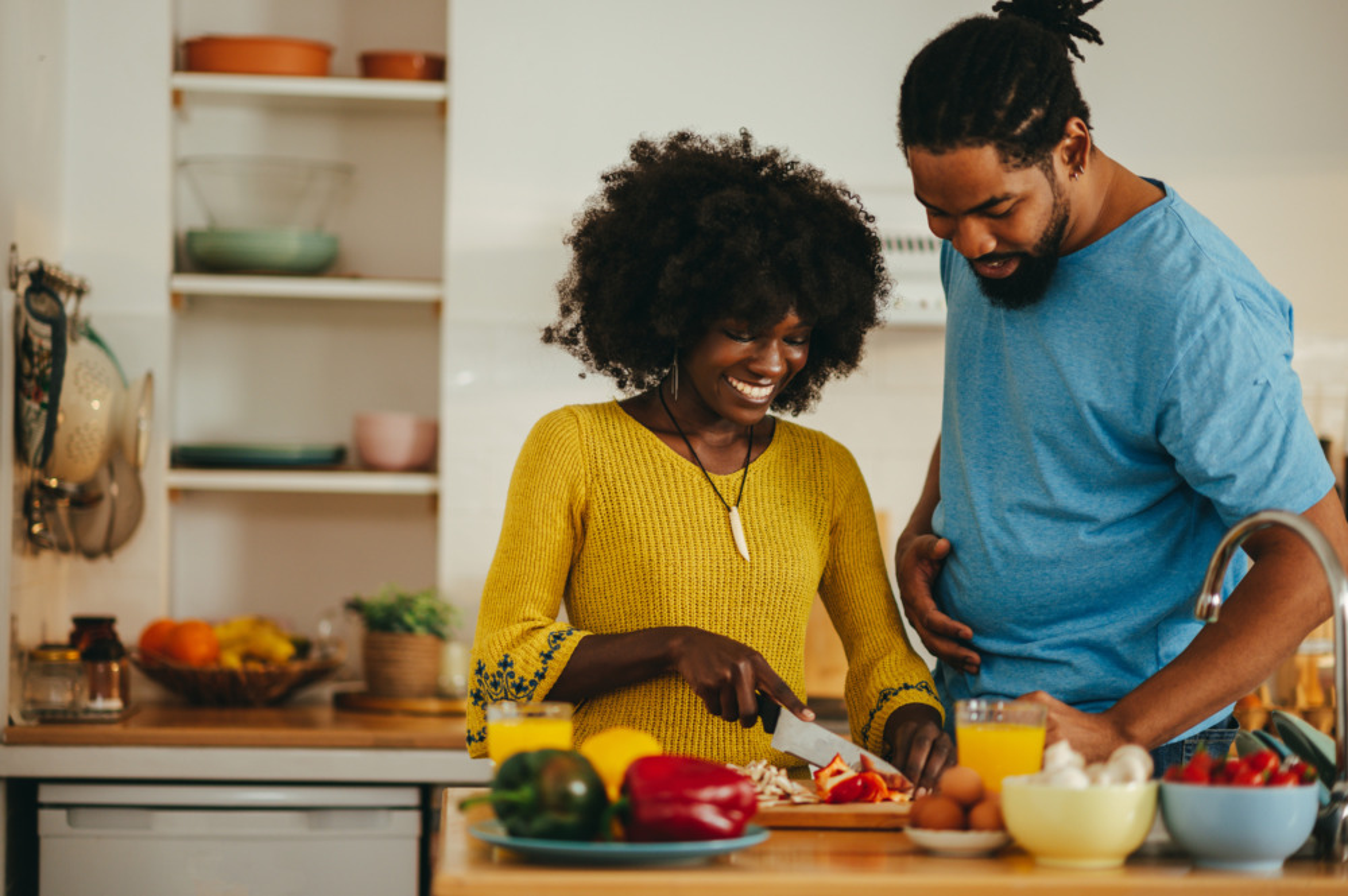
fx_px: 3180
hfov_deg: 23.9
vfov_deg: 16.0
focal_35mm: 85
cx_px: 674
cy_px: 448
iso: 250
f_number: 1.4
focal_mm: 85
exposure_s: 1/320
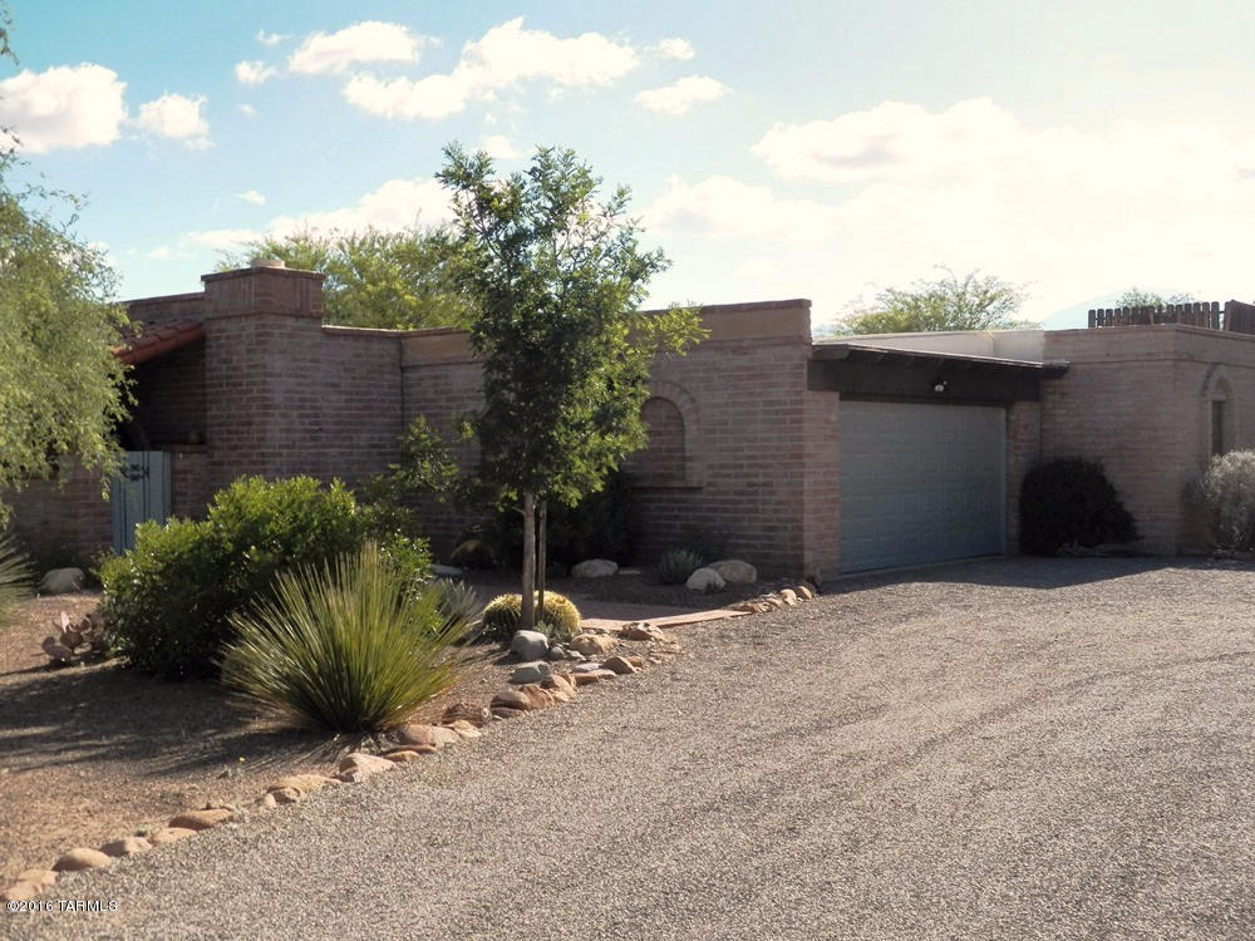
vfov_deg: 32.9
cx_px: 628
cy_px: 470
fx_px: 1595
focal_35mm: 44
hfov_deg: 42.9
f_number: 4
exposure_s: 1/1250
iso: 125
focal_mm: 7.9
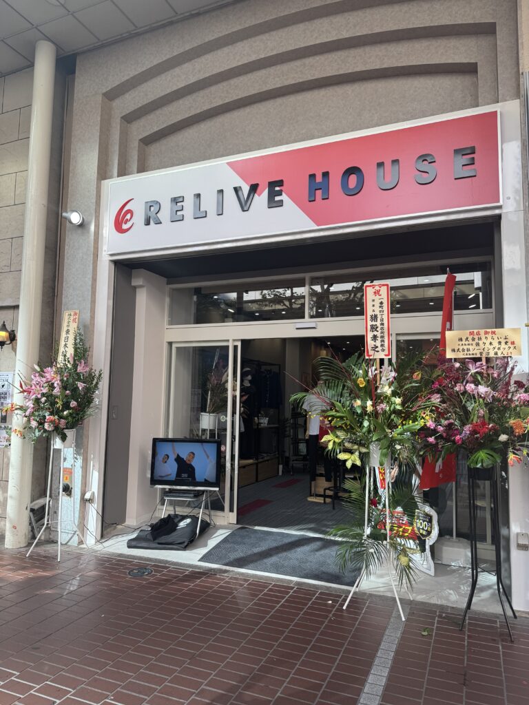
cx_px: 264
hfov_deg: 56.8
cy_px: 352
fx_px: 489
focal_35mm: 24
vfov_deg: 71.6
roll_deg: -1.9
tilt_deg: +5.4
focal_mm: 6.76
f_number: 1.78
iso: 80
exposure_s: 1/558
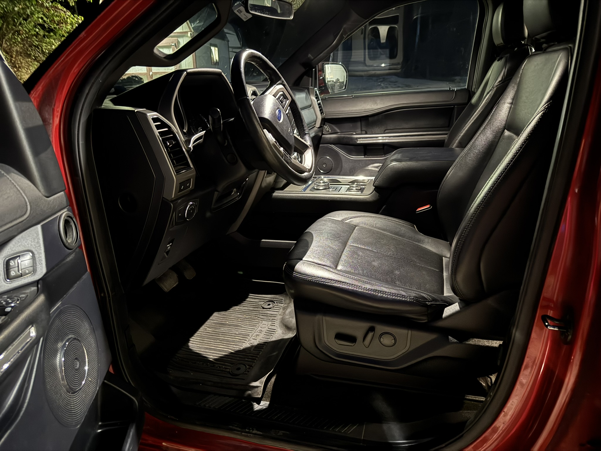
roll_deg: +1.4
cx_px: 300
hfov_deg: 71.6
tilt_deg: -20.2
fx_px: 417
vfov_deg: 56.8
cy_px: 226
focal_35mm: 24
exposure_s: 1/5
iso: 2500
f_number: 1.78
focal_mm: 6.76
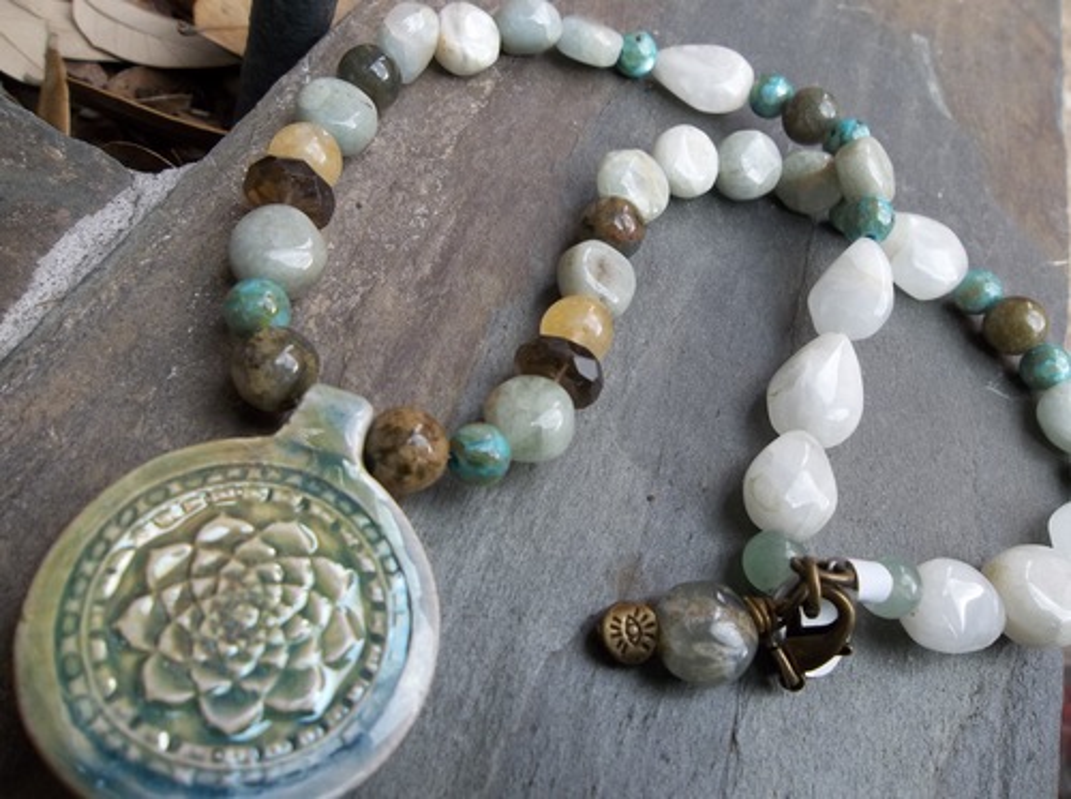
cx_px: 536
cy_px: 400
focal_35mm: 27
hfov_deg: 65.4
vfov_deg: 51.2
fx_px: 834
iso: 80
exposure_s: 1/125
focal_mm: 4.9
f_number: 3.5
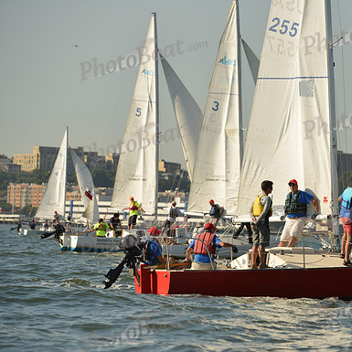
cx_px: 256
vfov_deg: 10.1
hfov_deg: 10.1
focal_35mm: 173
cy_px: 176
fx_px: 1990
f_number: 6.3
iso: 400
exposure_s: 1/1250
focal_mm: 135
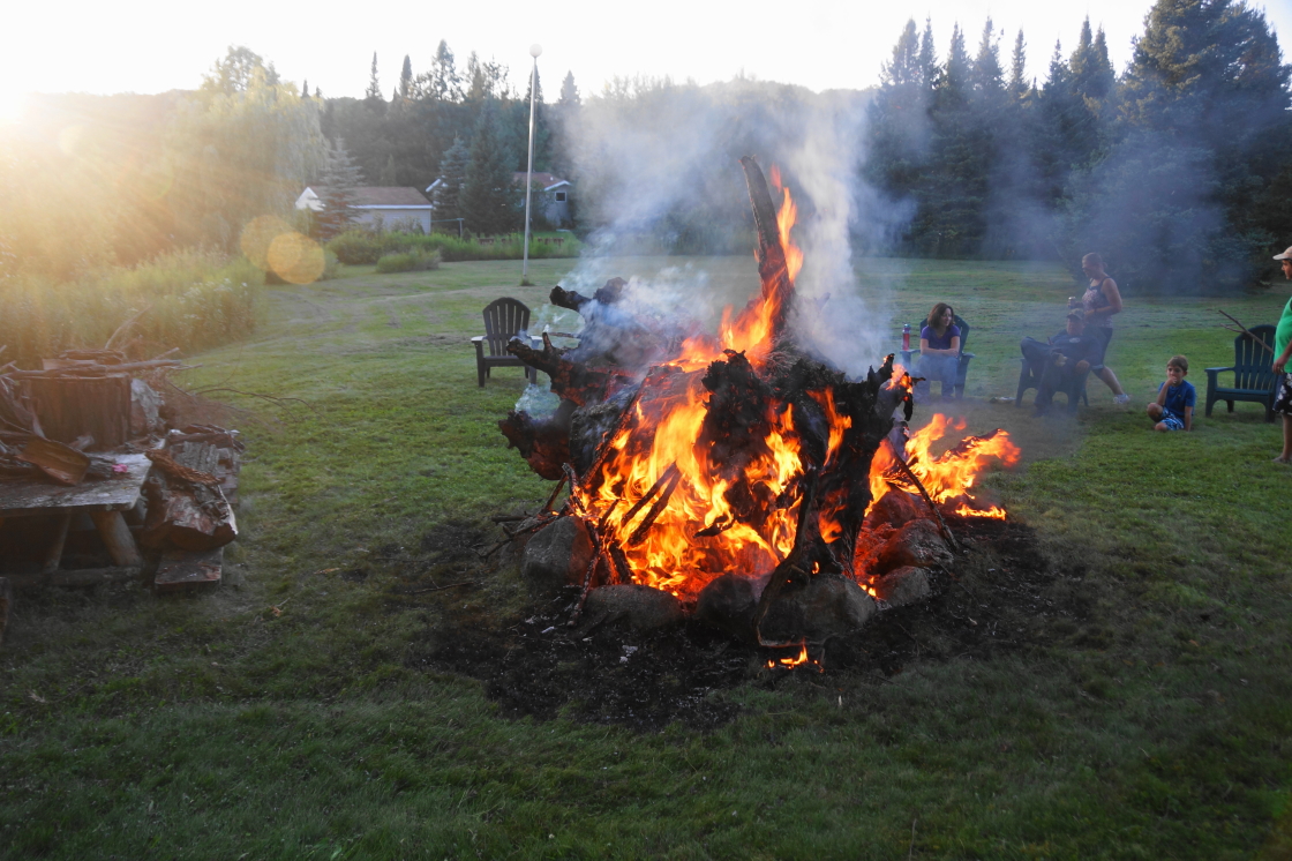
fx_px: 969
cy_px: 430
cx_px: 646
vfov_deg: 47.9
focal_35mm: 27
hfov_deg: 67.4
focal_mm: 18
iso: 200
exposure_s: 1/60
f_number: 4
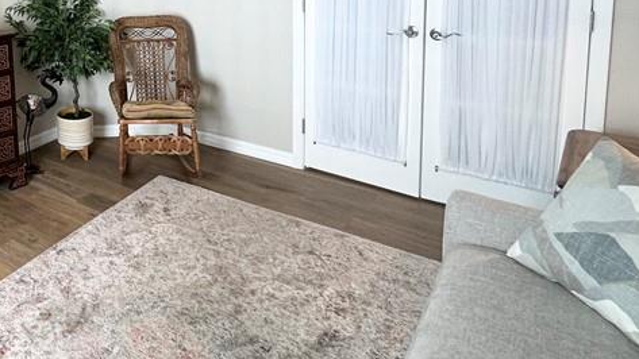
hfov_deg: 51.0
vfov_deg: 32.6
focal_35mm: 33
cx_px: 39
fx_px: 559
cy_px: -5
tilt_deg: -7.6
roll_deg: +3.7
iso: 160
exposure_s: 1/120
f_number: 2.2
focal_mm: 2.22
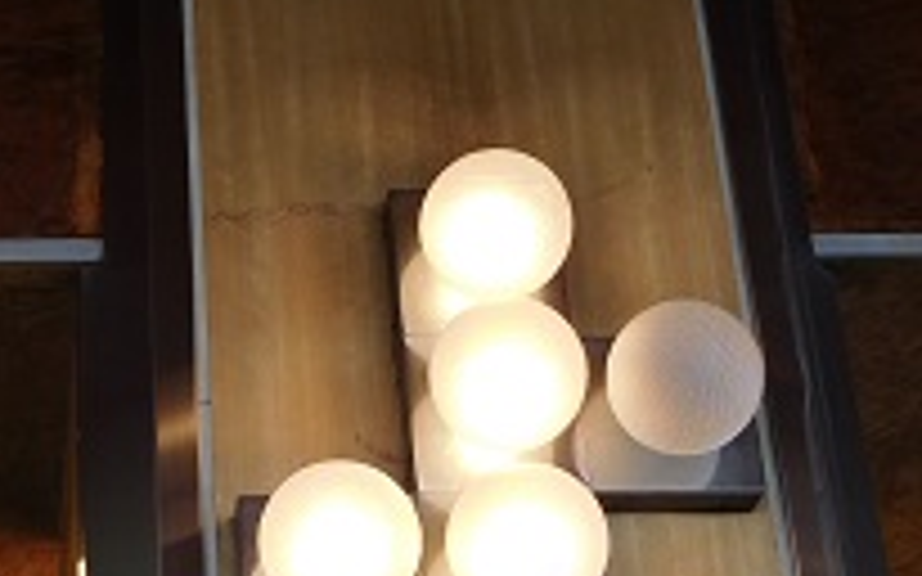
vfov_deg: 14.0
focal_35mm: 93
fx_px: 2336
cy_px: 482
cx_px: 211
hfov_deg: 22.1
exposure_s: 1/50
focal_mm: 8
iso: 125
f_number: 4
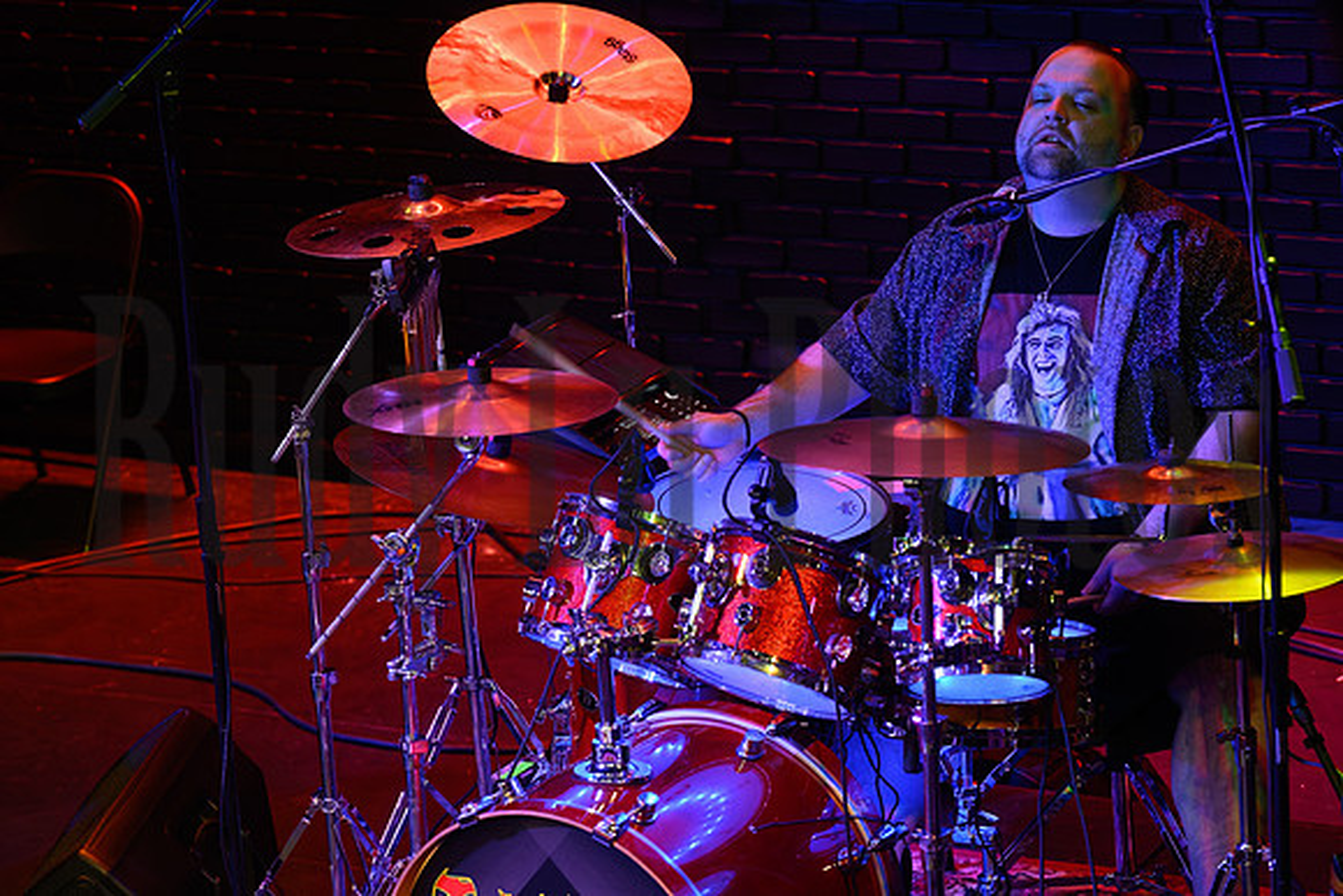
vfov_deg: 10.2
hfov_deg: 15.2
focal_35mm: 135
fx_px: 5037
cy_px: 448
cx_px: 672
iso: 12800
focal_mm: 135
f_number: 5.6
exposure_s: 1/320
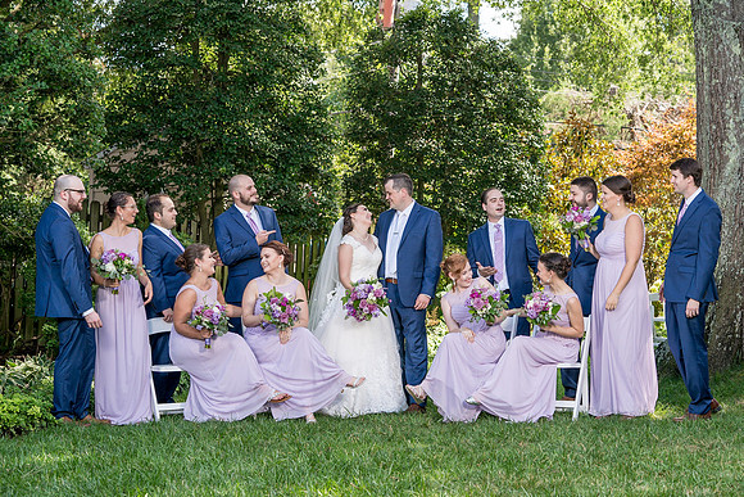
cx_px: 379
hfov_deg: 27.4
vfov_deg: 18.5
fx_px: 1524
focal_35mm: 74
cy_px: 246
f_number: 6.3
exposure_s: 1/200
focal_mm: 72
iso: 200
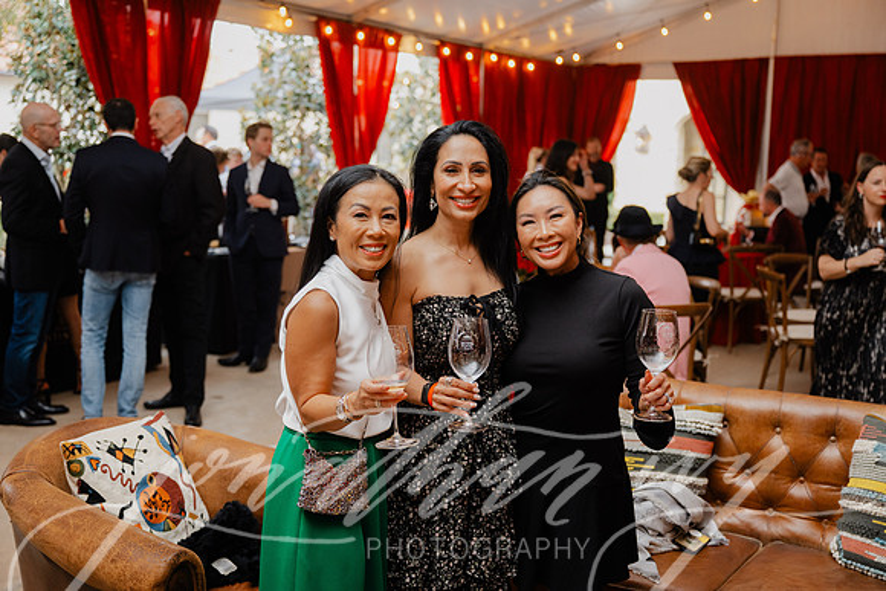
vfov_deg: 31.2
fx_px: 1058
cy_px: 296
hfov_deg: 45.4
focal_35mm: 43
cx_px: 443
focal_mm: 43
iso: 1000
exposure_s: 1/100
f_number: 2.8
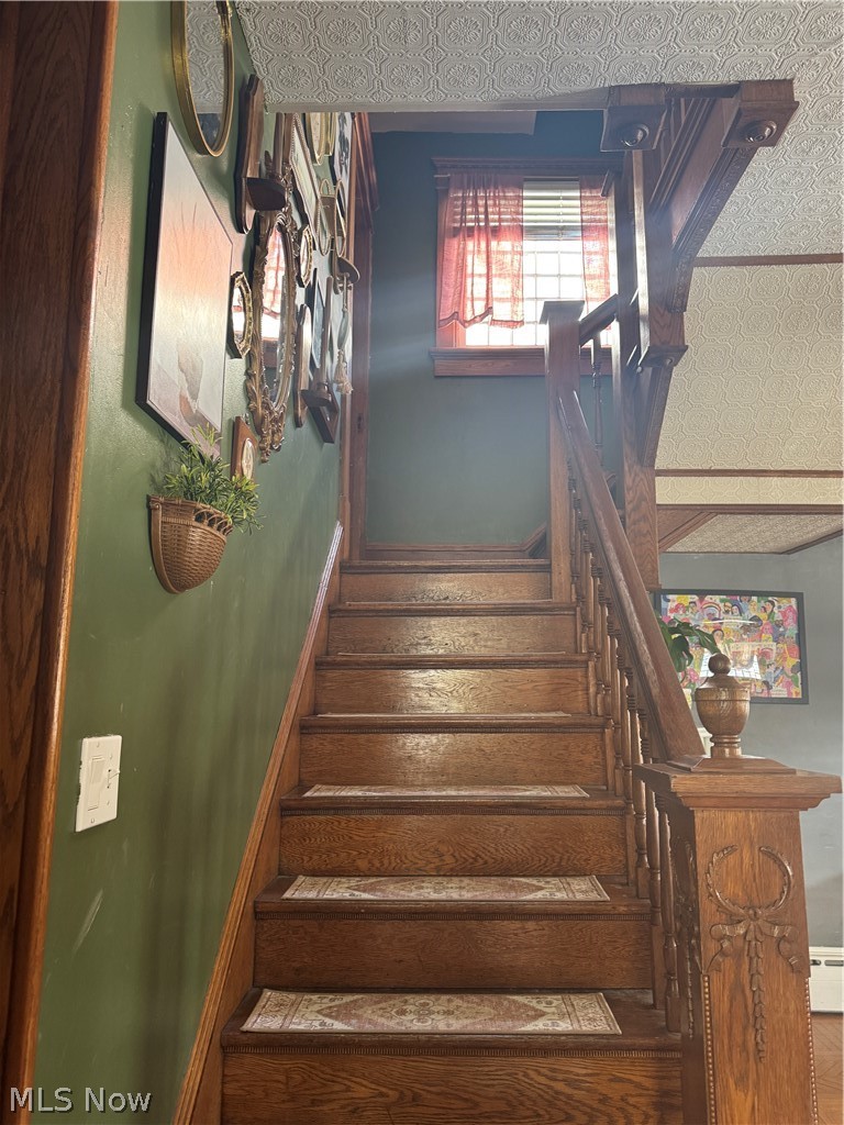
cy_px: 562
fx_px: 780
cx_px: 422
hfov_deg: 56.8
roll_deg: -1.5
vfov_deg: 71.6
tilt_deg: +9.1
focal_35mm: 24
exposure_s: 1/60
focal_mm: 6.76
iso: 320
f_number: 1.78
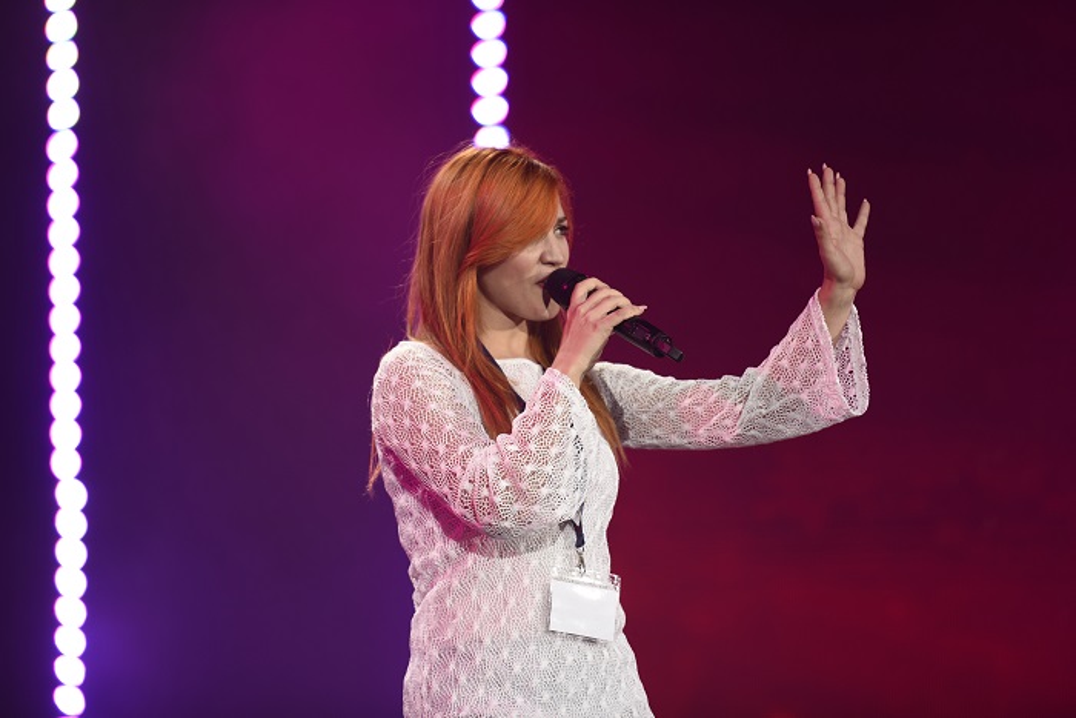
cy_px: 359
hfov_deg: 10.3
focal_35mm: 200
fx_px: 5979
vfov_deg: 6.9
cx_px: 538
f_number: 2.8
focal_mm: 200
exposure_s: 1/125
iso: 200
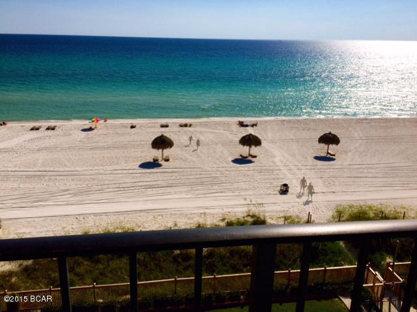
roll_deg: -1.1
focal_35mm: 29
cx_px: 208
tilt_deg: -18.3
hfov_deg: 61.7
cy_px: 156
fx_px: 349
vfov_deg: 48.1
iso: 32
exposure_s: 1/10309
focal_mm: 4.15
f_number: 2.2
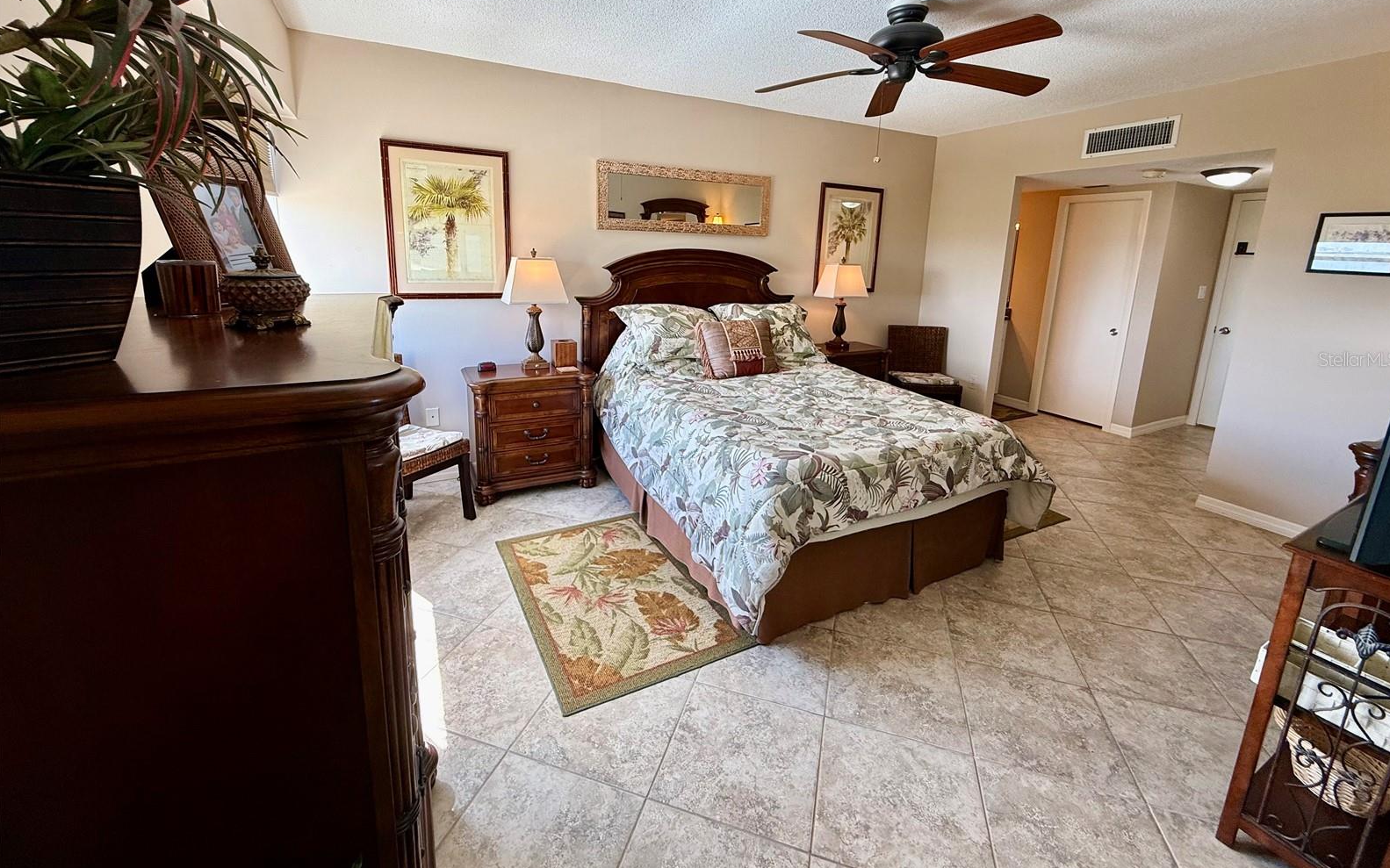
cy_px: 359
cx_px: 699
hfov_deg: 101.5
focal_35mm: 15
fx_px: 568
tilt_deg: -11.1
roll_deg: -1.6
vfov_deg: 74.2
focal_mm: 2.22
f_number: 2.2
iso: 64
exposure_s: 1/99
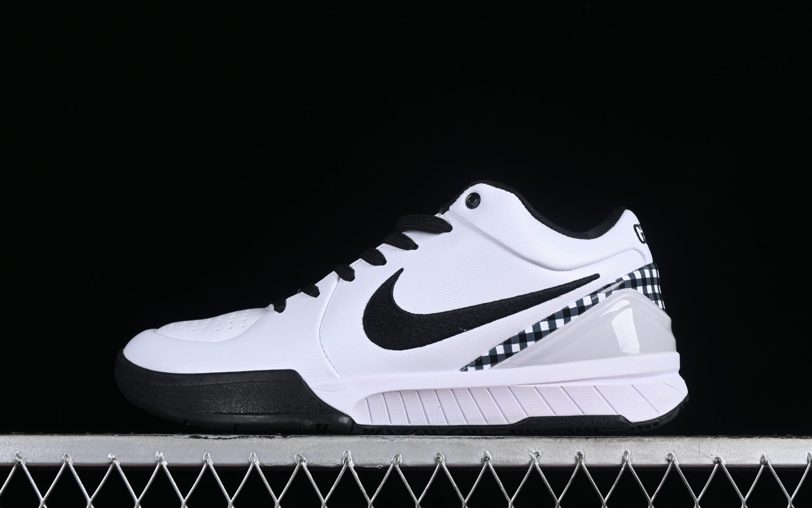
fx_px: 1704
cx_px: 407
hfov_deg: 26.8
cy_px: 268
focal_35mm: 77
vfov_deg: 16.9
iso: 160
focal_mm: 50
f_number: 8
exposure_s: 1/80
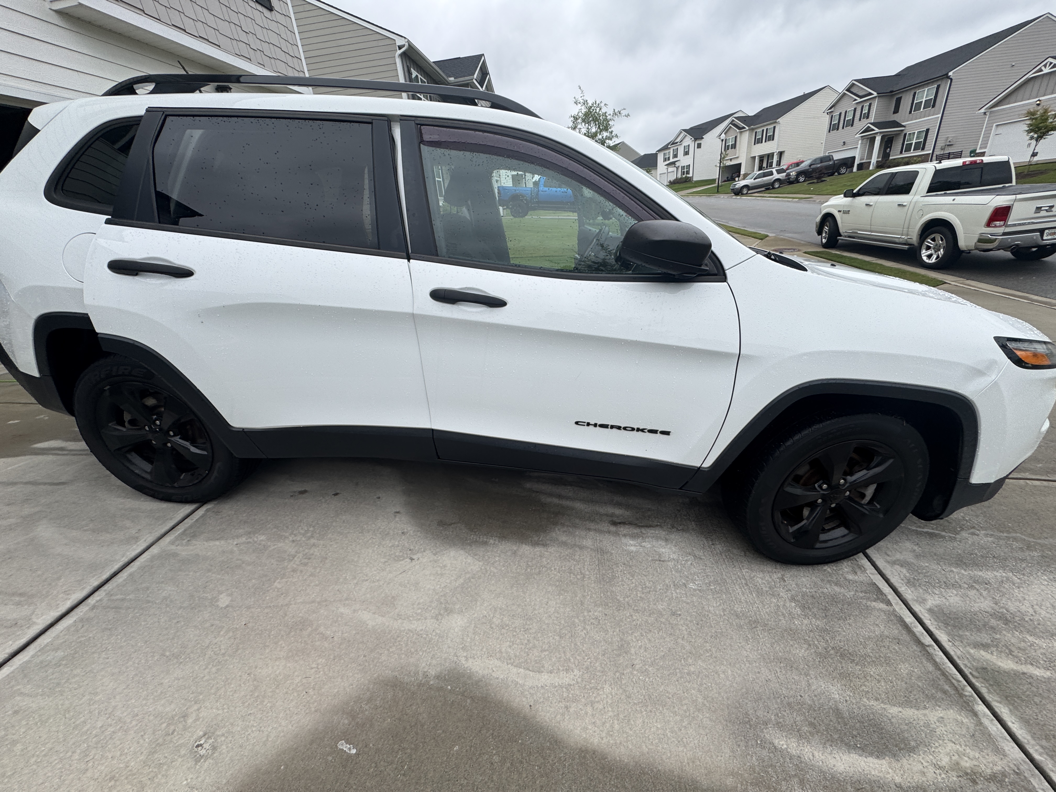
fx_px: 427
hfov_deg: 102.1
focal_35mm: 14
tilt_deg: -23.4
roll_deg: +6.2
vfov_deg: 85.7
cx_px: 528
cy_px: 396
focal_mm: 2.22
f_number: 2.2
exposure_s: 1/340
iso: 40
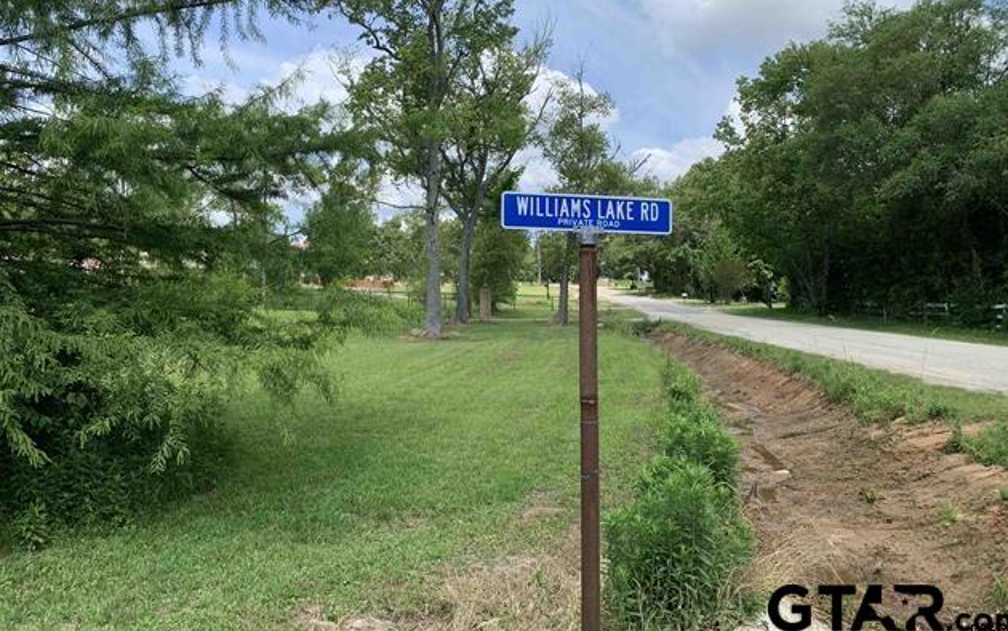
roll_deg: +1.7
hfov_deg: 66.5
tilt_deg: +4.2
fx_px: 769
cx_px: 510
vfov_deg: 44.3
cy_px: 248
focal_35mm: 28
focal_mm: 4.25
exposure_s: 1/1490
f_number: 1.8
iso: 25
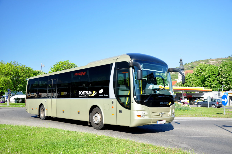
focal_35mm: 36
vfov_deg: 36.8
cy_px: 77
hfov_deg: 53.2
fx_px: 232
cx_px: 116
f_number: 5.6
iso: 200
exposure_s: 1/125
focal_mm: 24
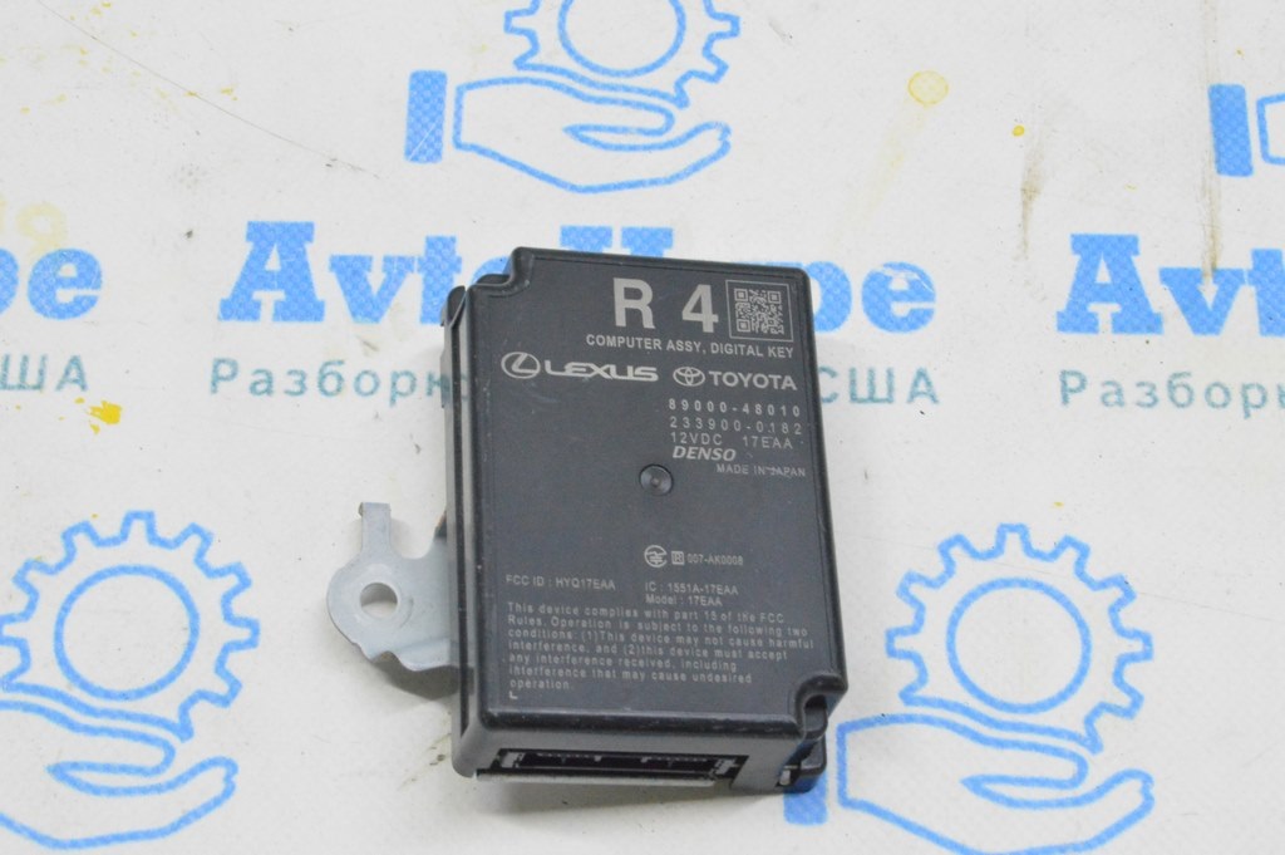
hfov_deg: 29.3
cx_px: 642
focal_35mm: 69
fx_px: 2461
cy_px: 428
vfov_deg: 19.7
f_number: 20
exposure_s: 1/20
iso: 6400
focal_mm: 46
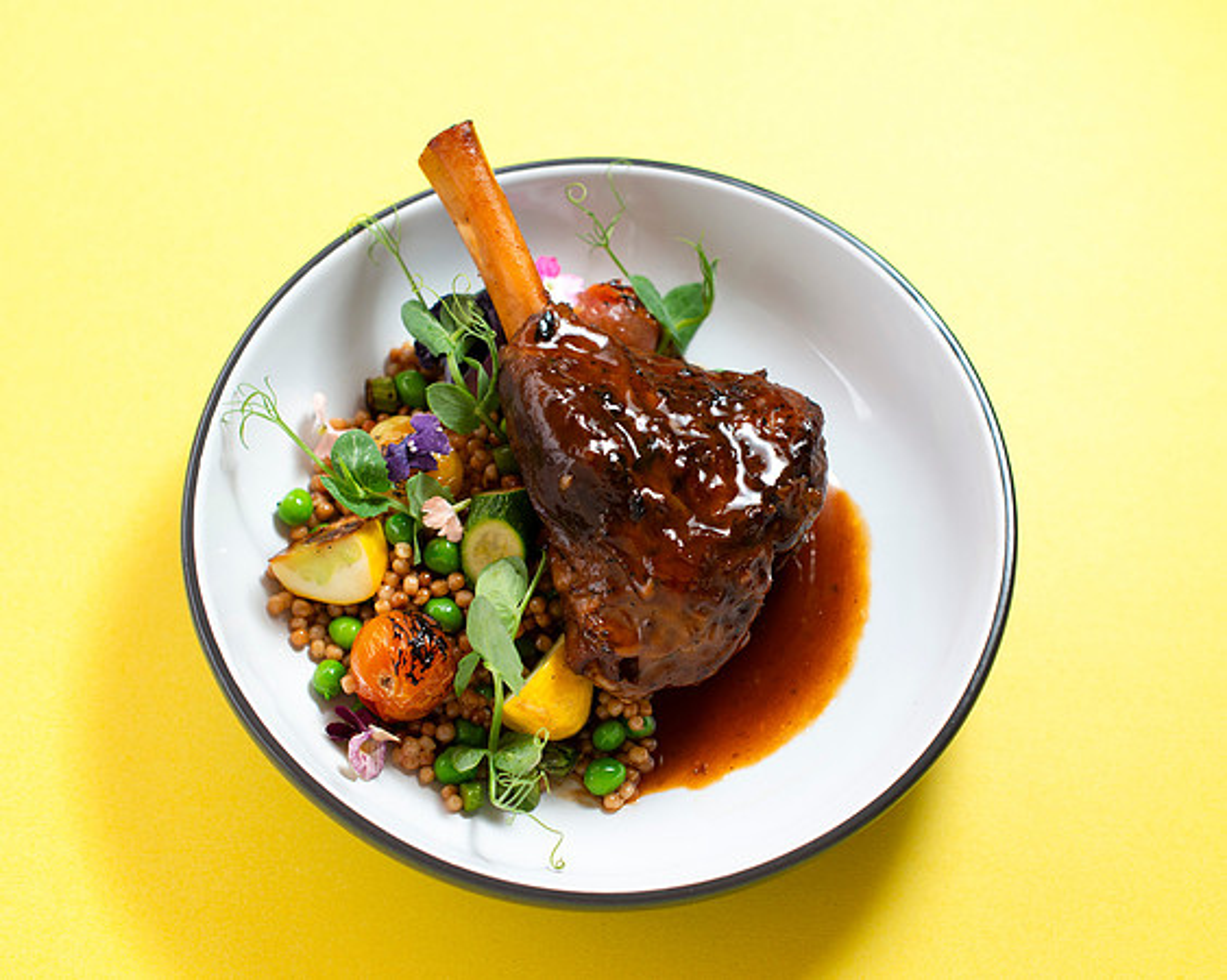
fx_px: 2294
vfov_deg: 24.1
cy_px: 510
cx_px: 626
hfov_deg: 29.9
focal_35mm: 63
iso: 200
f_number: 3.5
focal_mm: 50
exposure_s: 1/250
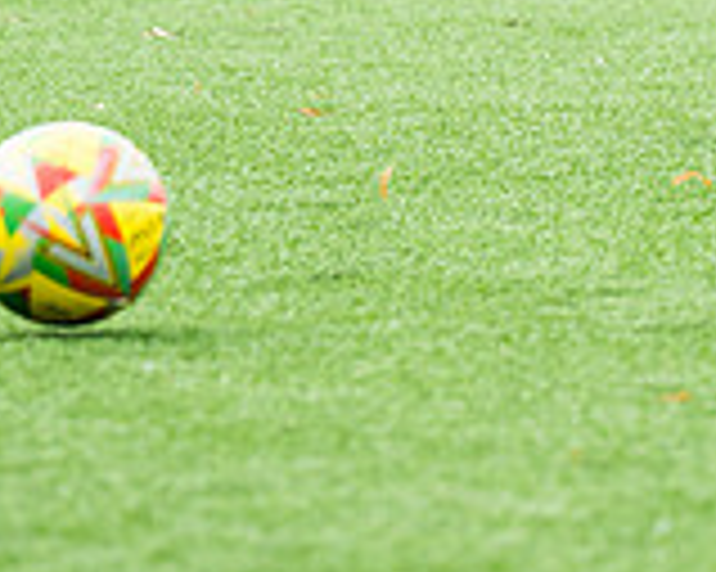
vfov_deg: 2.4
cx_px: 650
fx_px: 13681
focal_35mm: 646
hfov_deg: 3.0
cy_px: -192
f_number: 2.8
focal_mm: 125
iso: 400
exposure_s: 1/640
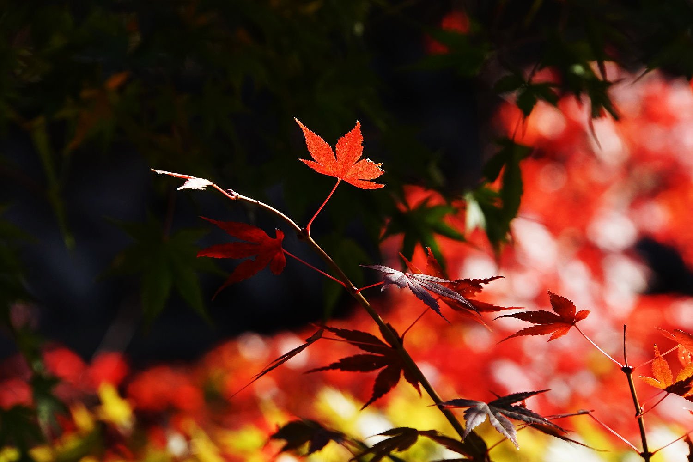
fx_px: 5775
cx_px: 346
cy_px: 231
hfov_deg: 6.9
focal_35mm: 300
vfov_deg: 4.6
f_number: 10
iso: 1250
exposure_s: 1/800
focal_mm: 200
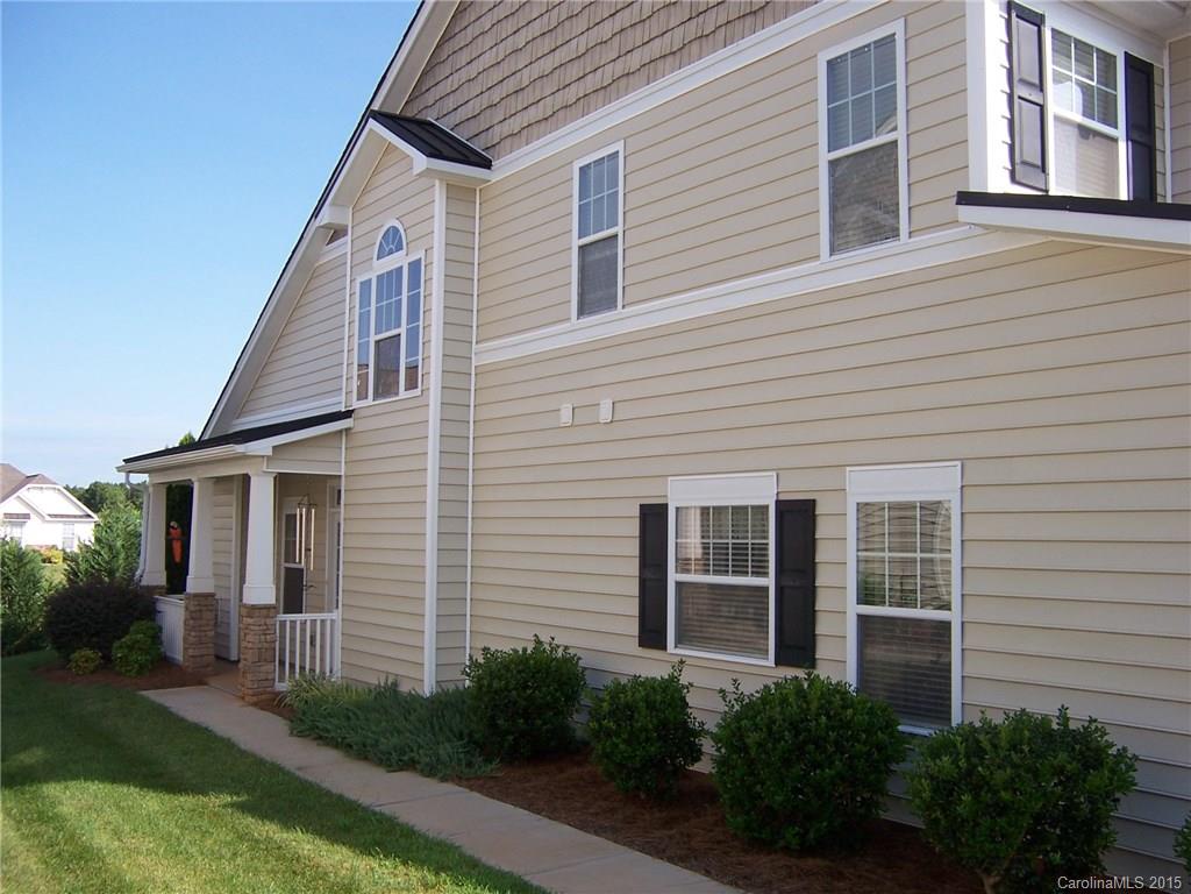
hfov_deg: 55.4
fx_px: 1135
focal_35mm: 33
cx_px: 596
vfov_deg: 42.9
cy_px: 447
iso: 80
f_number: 3.4
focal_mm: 5.5
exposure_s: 1/750
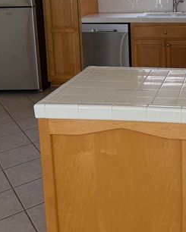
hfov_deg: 28.1
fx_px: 351
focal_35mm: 51
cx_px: 181
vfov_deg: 34.7
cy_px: 25
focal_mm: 6.76
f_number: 1.78
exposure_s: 1/156
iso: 200
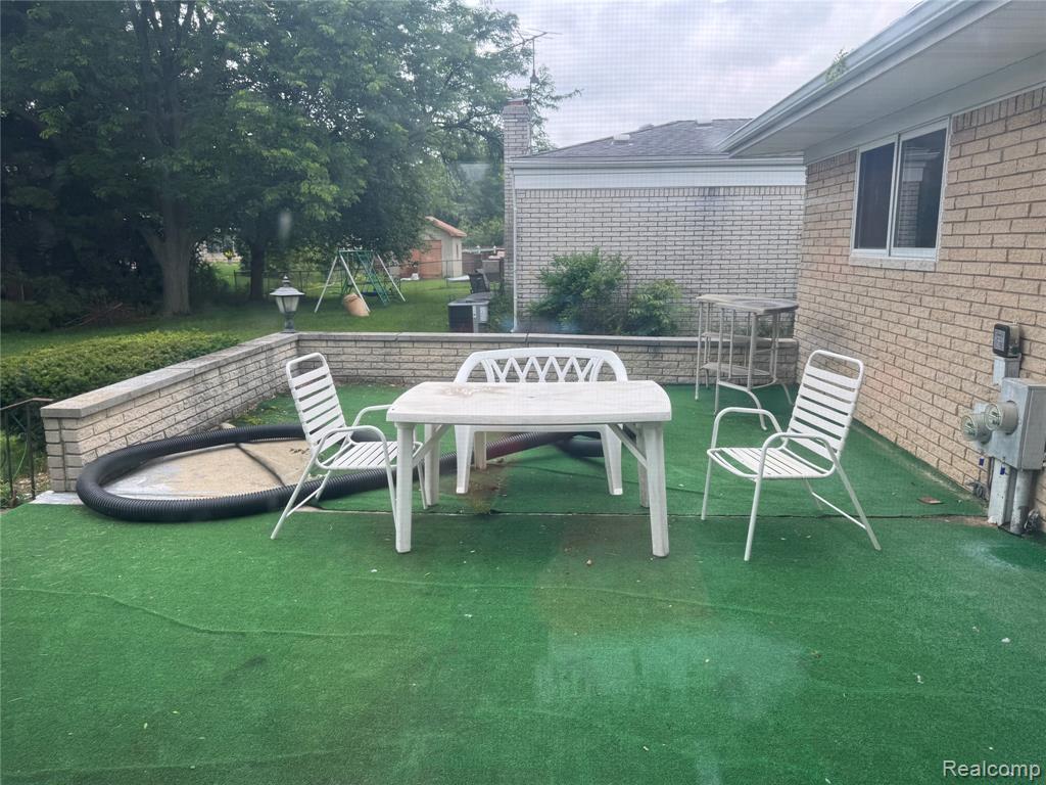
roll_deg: -0.2
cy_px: 392
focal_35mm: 24
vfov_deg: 56.8
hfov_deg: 71.6
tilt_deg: -12.0
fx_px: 725
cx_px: 523
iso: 80
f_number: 1.78
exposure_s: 1/503
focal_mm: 6.76
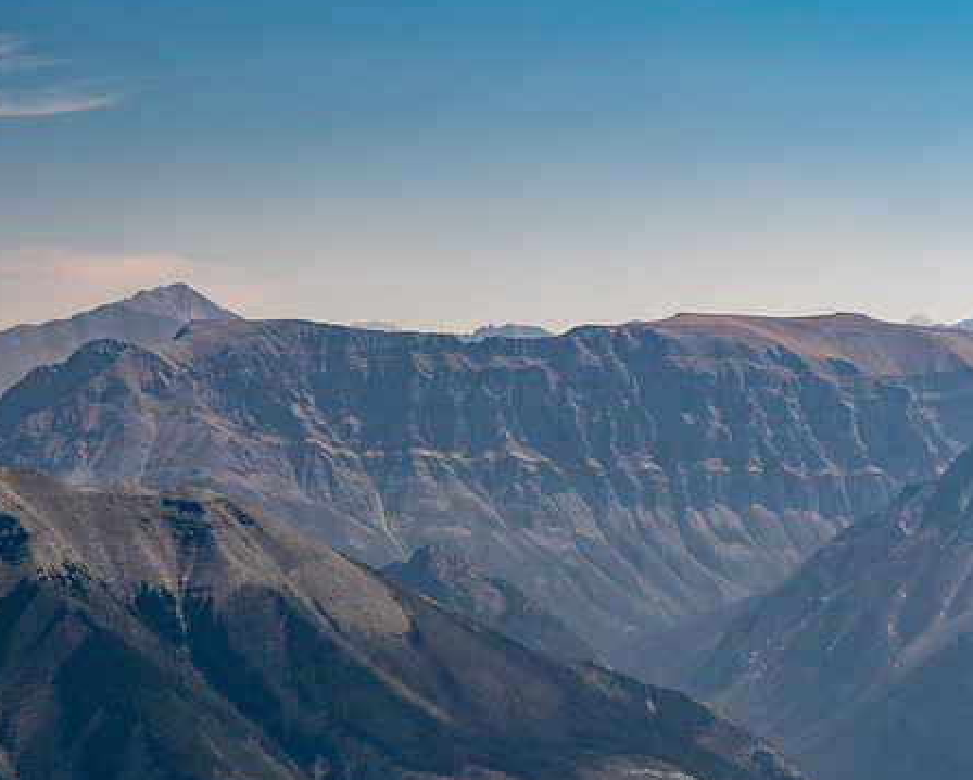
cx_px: 441
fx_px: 5677
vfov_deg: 7.9
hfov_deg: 9.8
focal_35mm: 197
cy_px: 444
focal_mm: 78
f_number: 8
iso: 200
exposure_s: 1/400
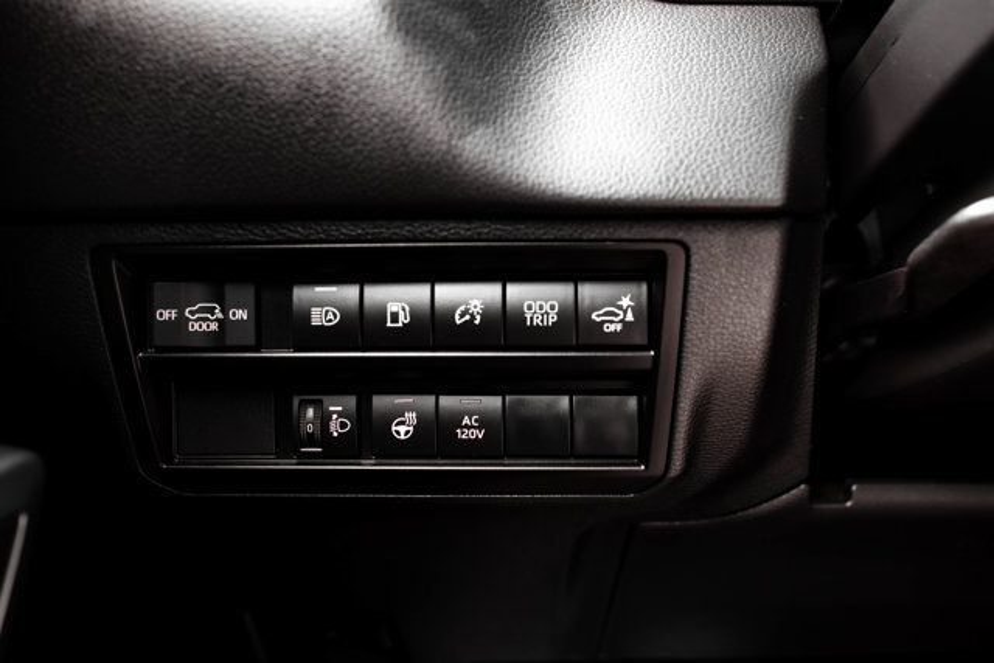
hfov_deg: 62.2
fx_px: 824
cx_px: 497
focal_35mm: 30
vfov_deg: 43.8
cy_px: 332
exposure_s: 1/200
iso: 1000
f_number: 3.5
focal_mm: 26
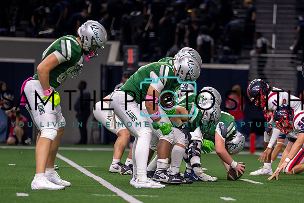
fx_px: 2347
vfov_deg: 4.9
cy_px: 133
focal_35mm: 278
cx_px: 209
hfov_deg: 7.4
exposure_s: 1/1000
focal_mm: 200
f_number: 2.8
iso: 2500
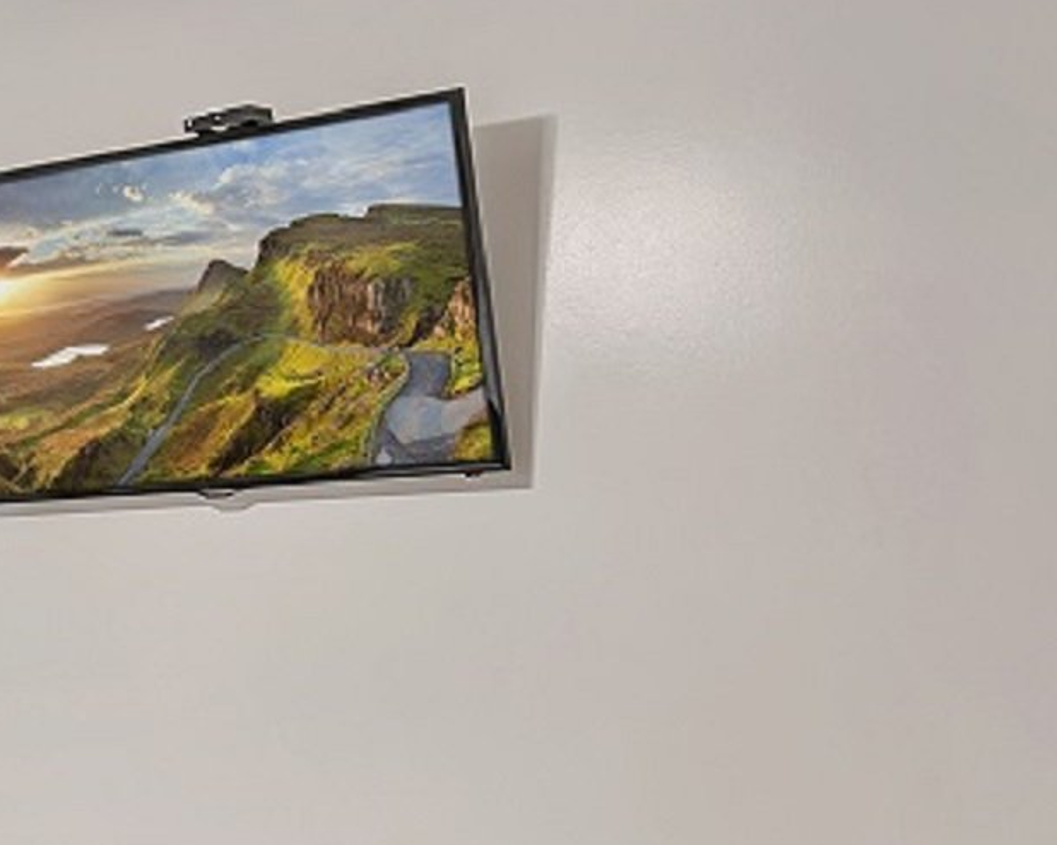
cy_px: 730
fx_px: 2189
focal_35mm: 70
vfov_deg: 21.4
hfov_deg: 24.1
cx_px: -284
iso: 100
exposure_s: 1/5
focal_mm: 16
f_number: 5.6
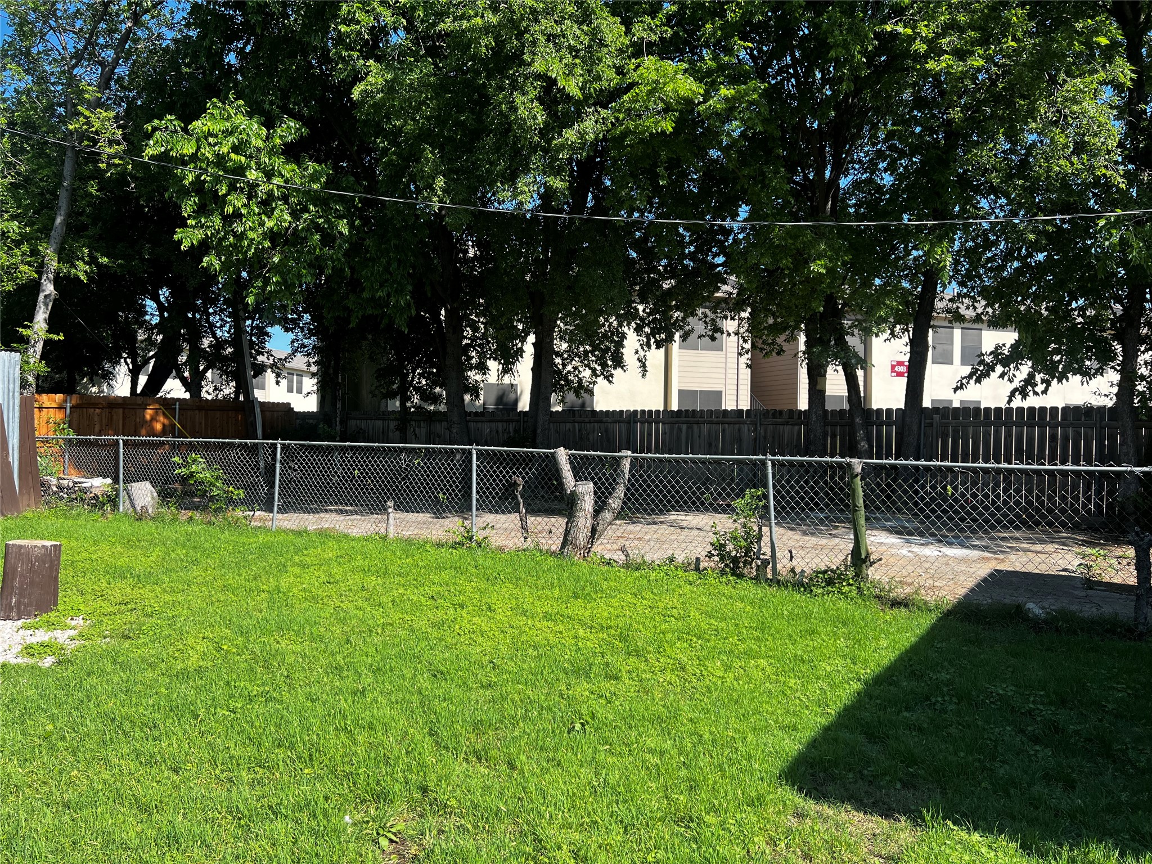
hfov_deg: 67.3
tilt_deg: +0.6
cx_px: 576
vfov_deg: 53.1
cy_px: 432
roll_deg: -1.8
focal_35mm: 26
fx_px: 865
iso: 50
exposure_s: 1/1808
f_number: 1.5
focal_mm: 5.7
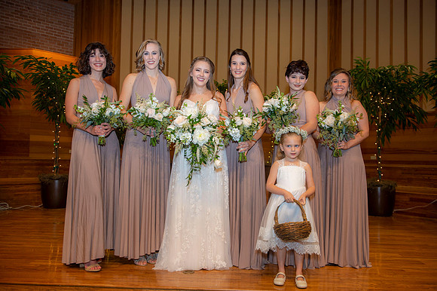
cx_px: 218
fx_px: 388
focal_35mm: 32
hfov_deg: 58.7
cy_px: 146
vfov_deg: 41.1
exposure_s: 1/160
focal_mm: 32
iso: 640
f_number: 4
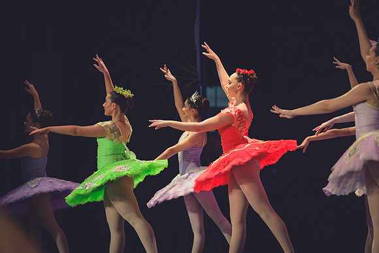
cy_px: 126
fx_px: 1685
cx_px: 190
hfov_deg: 12.8
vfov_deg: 8.6
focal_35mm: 160
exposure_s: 1/320
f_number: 2.8
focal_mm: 160
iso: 1800
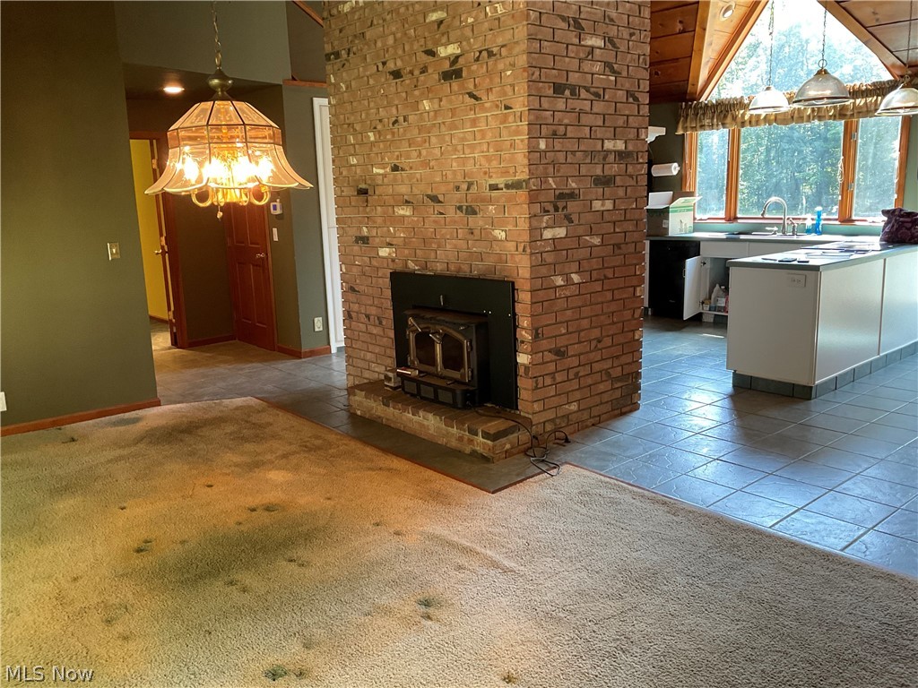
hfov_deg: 61.7
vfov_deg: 48.2
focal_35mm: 29
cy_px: 344
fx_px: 769
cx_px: 459
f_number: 1.8
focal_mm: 3
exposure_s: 1/60
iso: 80
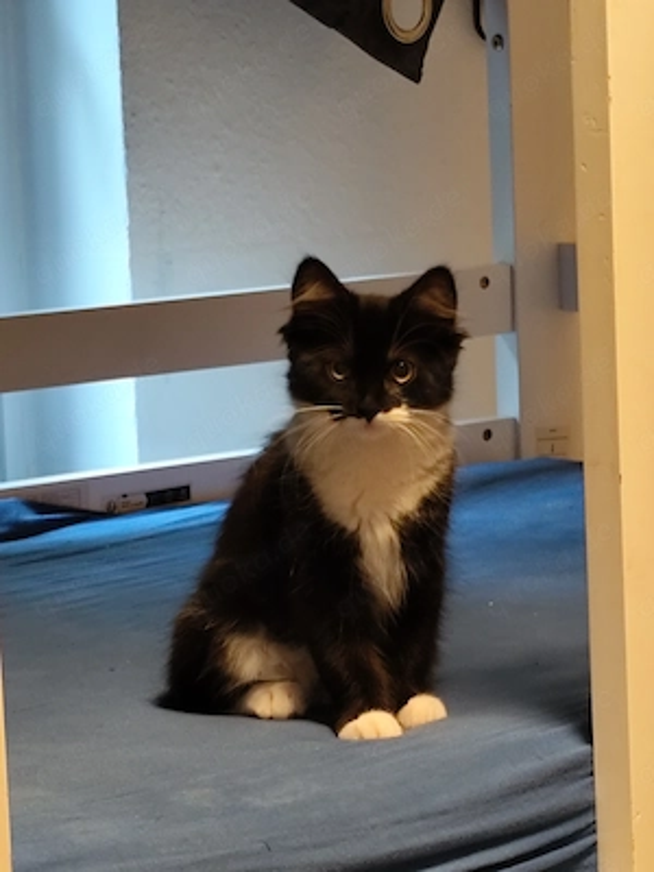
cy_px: 436
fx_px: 3678
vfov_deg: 13.5
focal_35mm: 146
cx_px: 327
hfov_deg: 10.2
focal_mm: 6.19
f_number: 1.65
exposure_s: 1/25
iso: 500
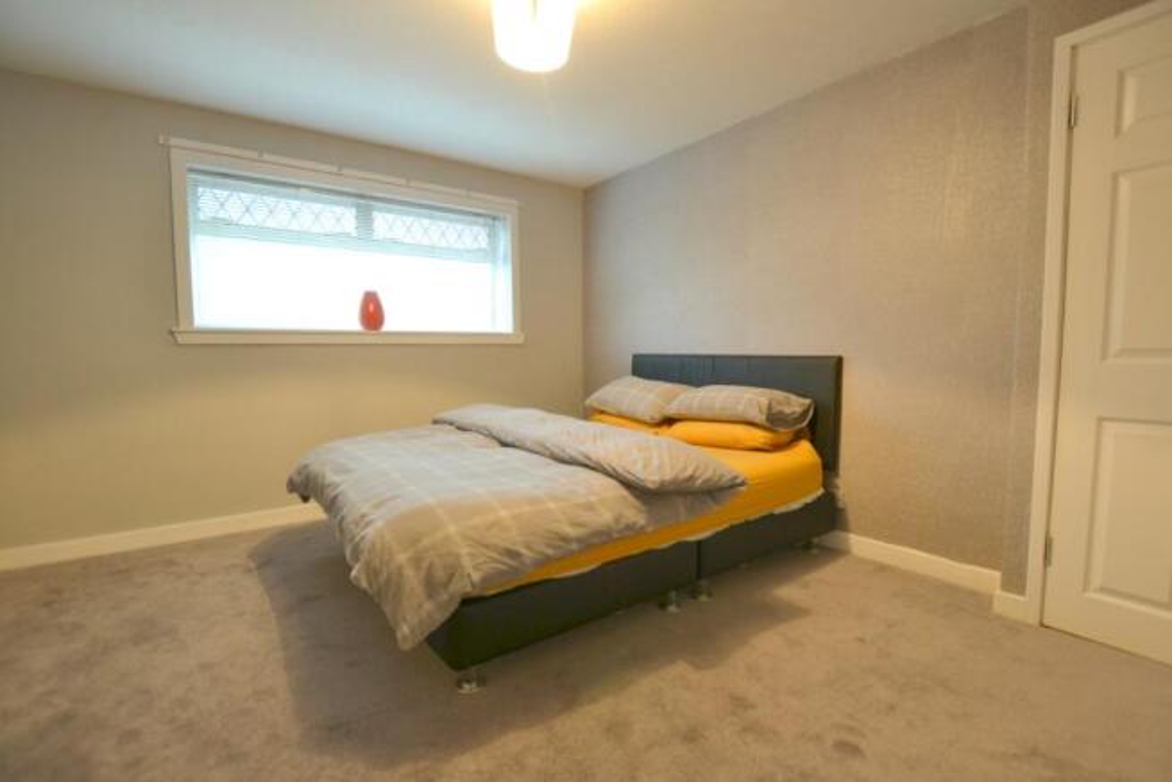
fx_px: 488
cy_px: 391
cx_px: 586
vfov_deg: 77.4
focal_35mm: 15
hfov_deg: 100.4
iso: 400
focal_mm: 10
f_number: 3.5
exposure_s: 1/8
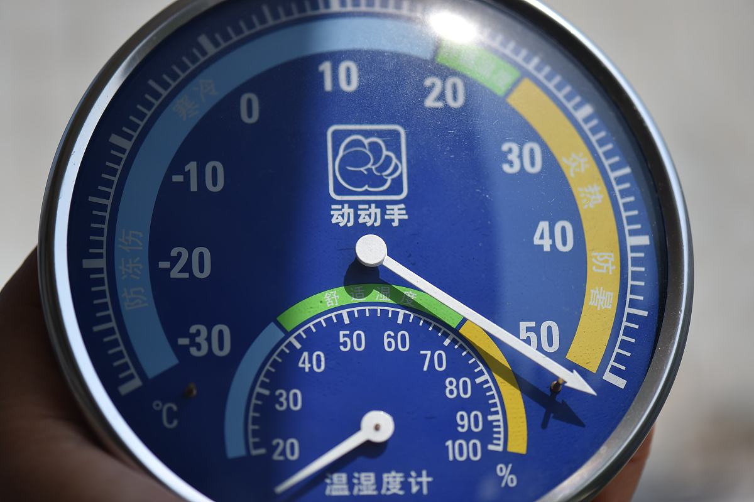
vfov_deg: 13.0
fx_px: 2198
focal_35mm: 105
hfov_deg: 19.5
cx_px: 377
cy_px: 251
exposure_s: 1/3200
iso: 125
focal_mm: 105
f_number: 3.2
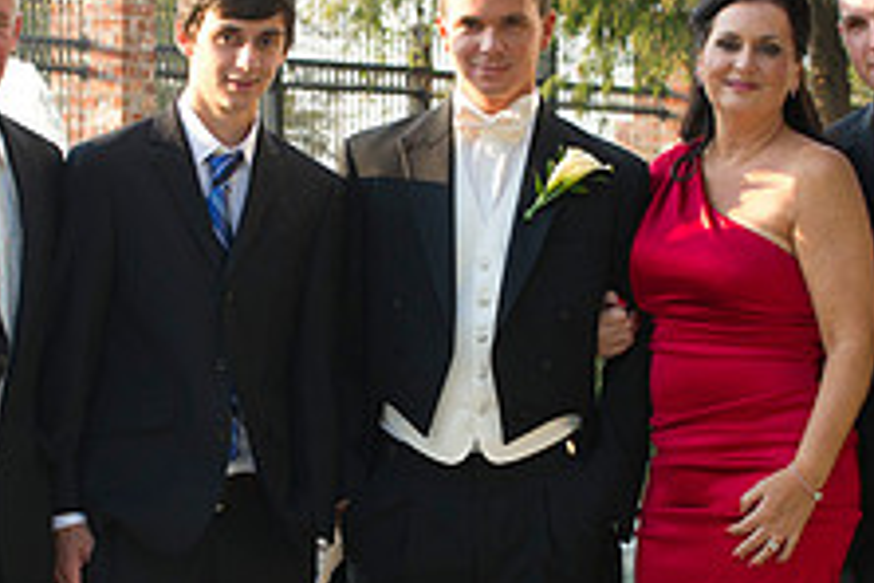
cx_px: 370
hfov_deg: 8.8
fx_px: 5705
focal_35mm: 235
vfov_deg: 5.8
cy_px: 390
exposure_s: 1/125
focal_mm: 90
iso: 320
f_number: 5.6
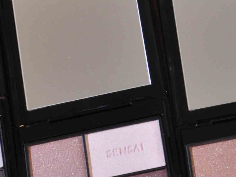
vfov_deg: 5.5
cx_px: 151
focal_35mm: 272
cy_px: 85
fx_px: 1854
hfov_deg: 7.3
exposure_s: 1/60
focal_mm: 50
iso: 800
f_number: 6.3
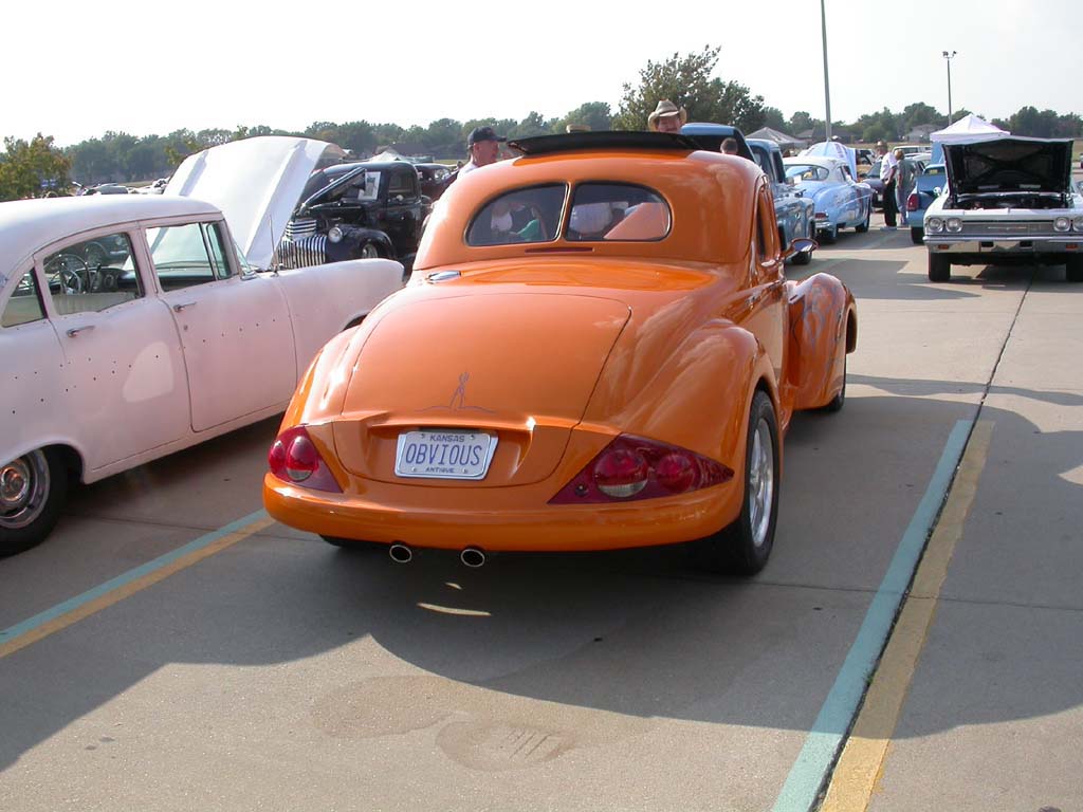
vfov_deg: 37.7
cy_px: 406
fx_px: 1189
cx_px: 542
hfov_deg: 49.0
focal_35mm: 38
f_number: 6.7
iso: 100
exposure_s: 1/274
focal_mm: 7.85
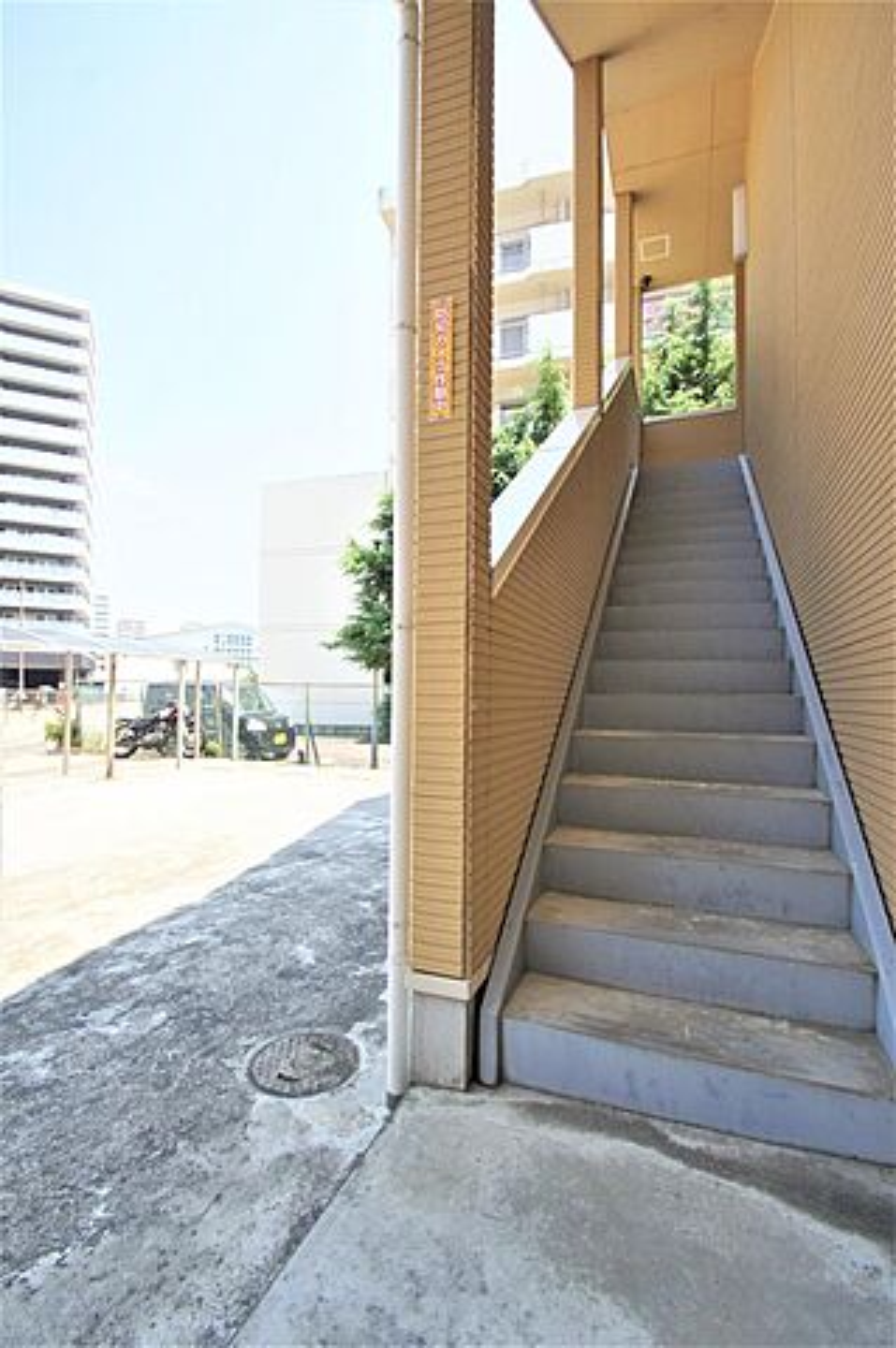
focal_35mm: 15
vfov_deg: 100.4
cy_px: 674
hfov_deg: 77.2
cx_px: 448
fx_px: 561
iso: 100
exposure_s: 1/125
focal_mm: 10
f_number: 7.1
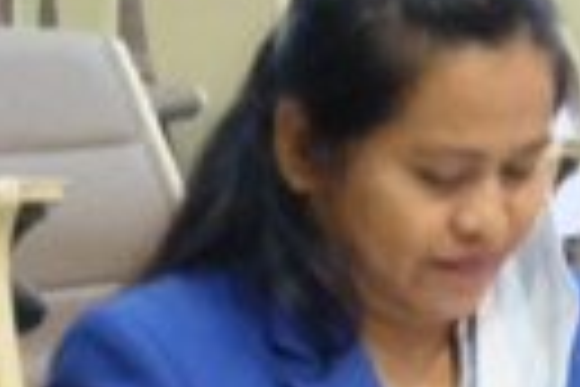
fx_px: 3206
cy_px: -43
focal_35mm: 199
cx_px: 1511
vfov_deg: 6.9
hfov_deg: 9.0
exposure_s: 1/15
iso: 1600
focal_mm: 16.7
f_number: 3.5
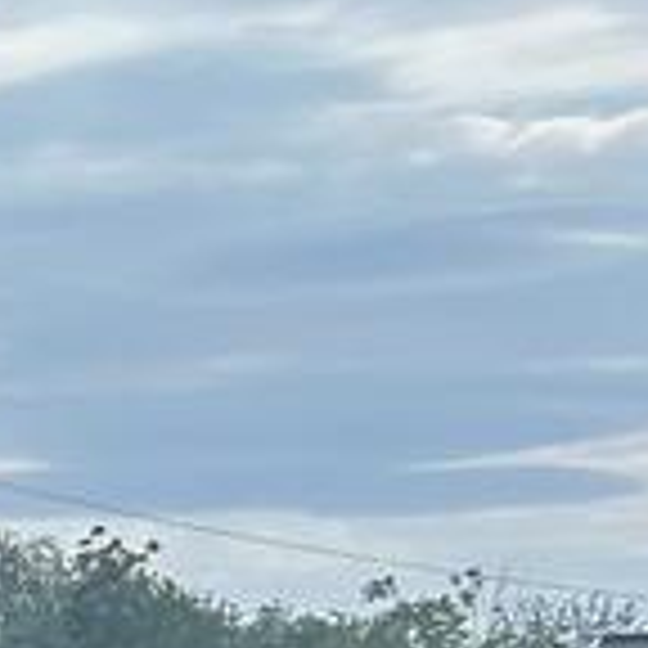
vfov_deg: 8.1
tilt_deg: -6.2
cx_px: -2074
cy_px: 1346
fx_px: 4320
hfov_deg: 6.6
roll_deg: -0.1
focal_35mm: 204
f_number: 1.5
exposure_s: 1/4444
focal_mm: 5.7
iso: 50
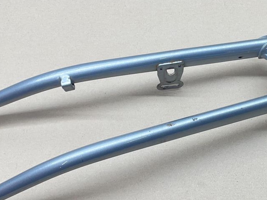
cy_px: 86
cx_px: 197
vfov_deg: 22.6
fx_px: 501
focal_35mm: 65
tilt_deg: -63.2
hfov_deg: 29.4
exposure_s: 1/100
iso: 64
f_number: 1.6
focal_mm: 4.2
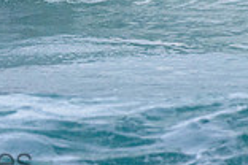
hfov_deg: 0.9
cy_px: -117
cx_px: -44
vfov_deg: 0.6
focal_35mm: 2283
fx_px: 15726
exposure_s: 1/2000
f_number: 5.6
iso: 1400
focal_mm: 500
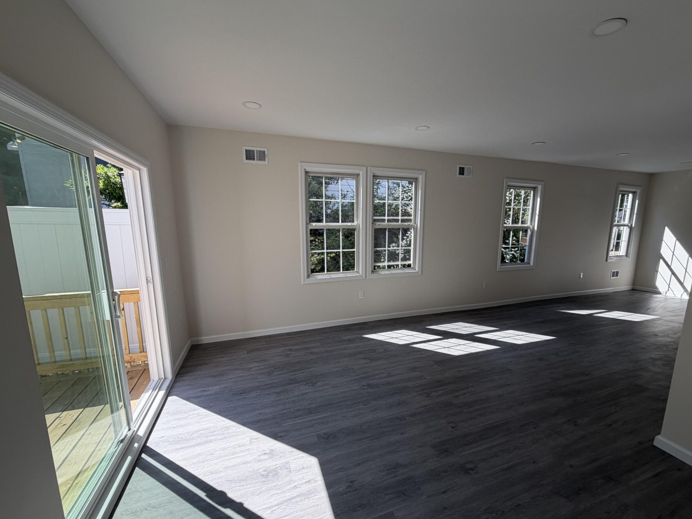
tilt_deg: -8.6
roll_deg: +0.5
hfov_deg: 98.1
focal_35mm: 15
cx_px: 362
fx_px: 300
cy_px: 274
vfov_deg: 81.7
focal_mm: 2.22
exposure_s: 1/502
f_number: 2.2
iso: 50
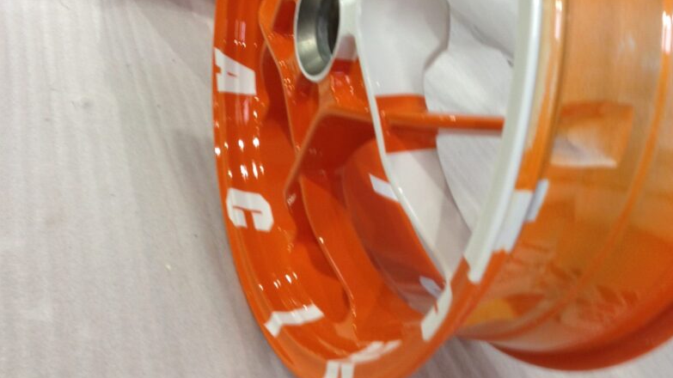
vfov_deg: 23.8
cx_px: 343
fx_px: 874
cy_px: 43
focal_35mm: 49
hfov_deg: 42.1
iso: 50
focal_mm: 4.13
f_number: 2.4
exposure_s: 1/20
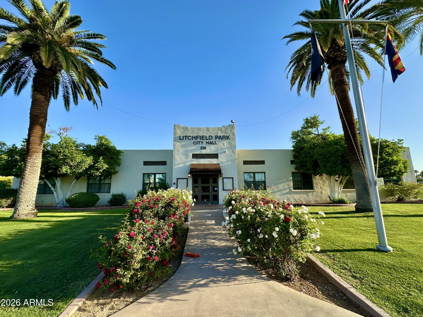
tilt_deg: +9.3
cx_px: 212
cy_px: 158
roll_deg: +0.6
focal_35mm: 14
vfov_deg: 85.7
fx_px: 171
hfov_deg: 102.1
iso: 40
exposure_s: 1/895
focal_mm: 2.22
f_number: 2.2
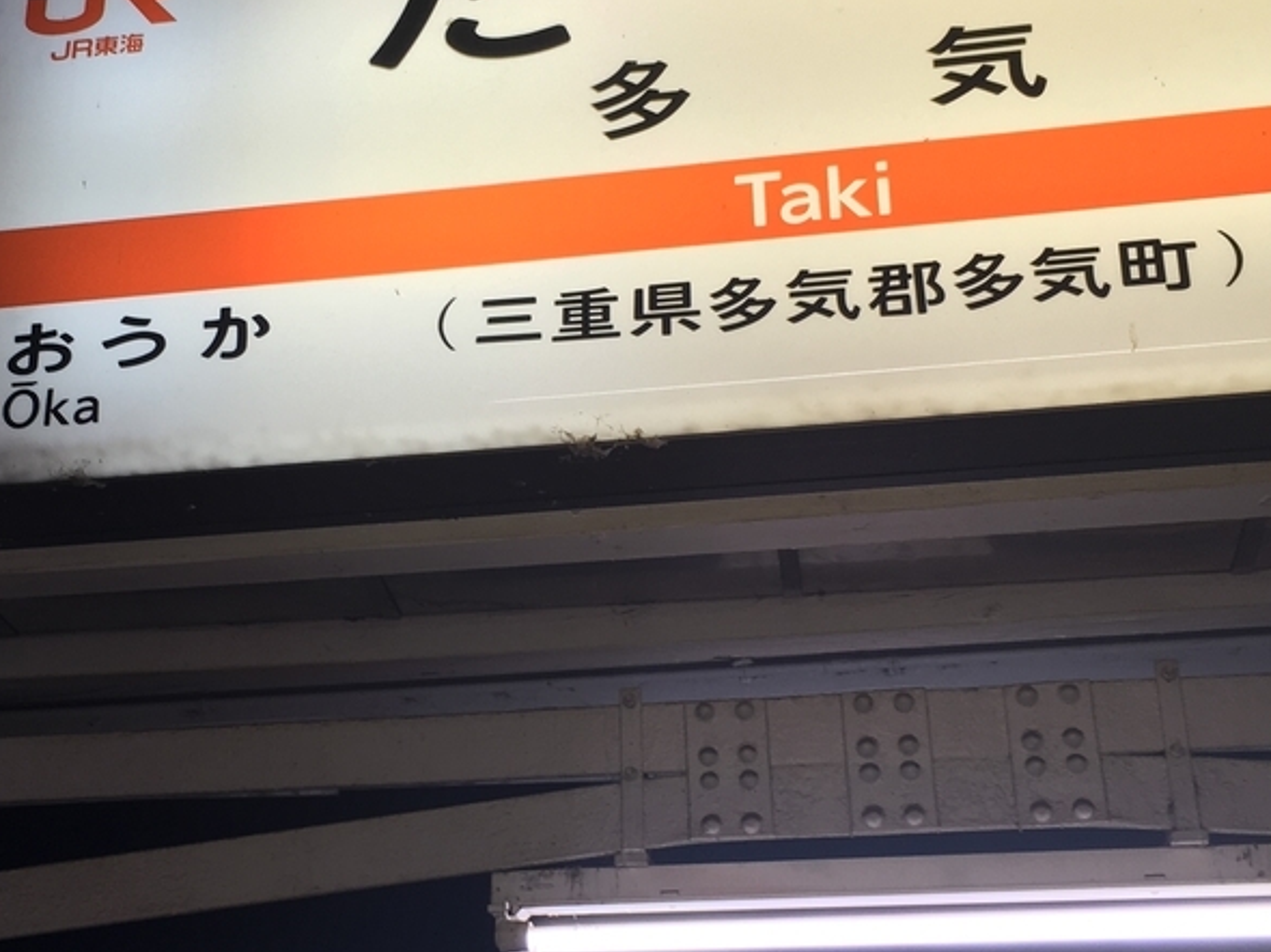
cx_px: 450
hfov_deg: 32.5
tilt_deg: +24.9
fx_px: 2165
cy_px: 500
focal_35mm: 59
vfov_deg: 24.8
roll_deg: -0.6
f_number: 2.2
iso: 25
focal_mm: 4.15
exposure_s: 1/40
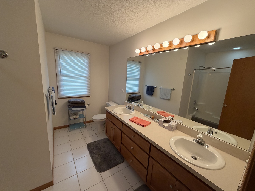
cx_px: 128
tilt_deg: -10.5
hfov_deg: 102.1
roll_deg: -2.5
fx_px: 103
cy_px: 96
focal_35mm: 14
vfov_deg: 85.7
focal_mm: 2.22
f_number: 2.2
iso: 200
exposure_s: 1/120
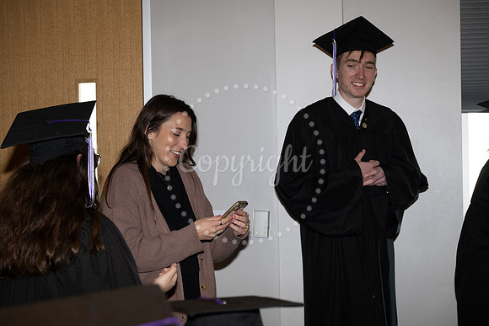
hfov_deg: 28.4
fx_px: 965
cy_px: 163
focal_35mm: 71
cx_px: 244
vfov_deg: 19.2
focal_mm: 71
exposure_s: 1/125
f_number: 5
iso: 1000
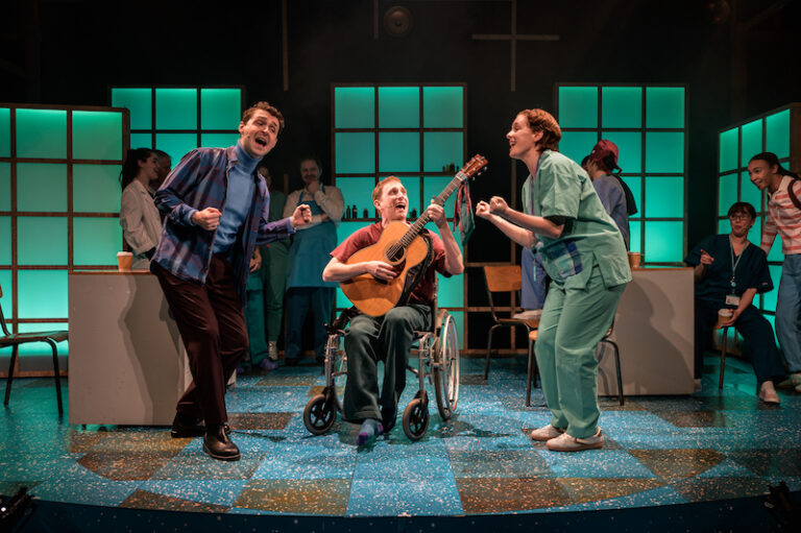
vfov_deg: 42.3
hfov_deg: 60.3
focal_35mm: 31
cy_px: 266
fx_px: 689
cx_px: 400
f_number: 2.8
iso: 640
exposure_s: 1/200
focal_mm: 31
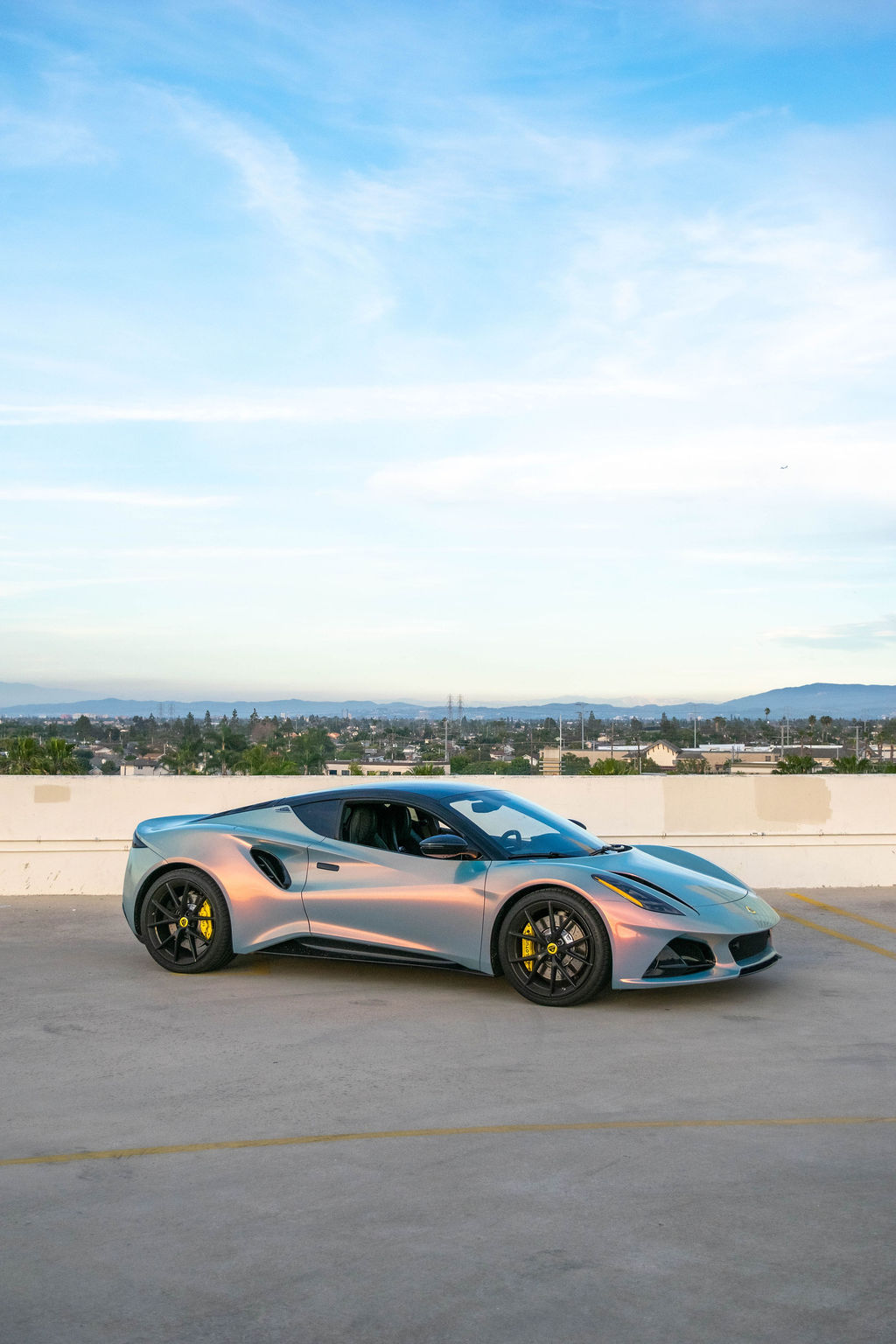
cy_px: 672
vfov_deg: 43.6
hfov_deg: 29.9
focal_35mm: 45
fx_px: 1680
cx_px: 448
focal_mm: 30
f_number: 5.6
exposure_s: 1/1600
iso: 400
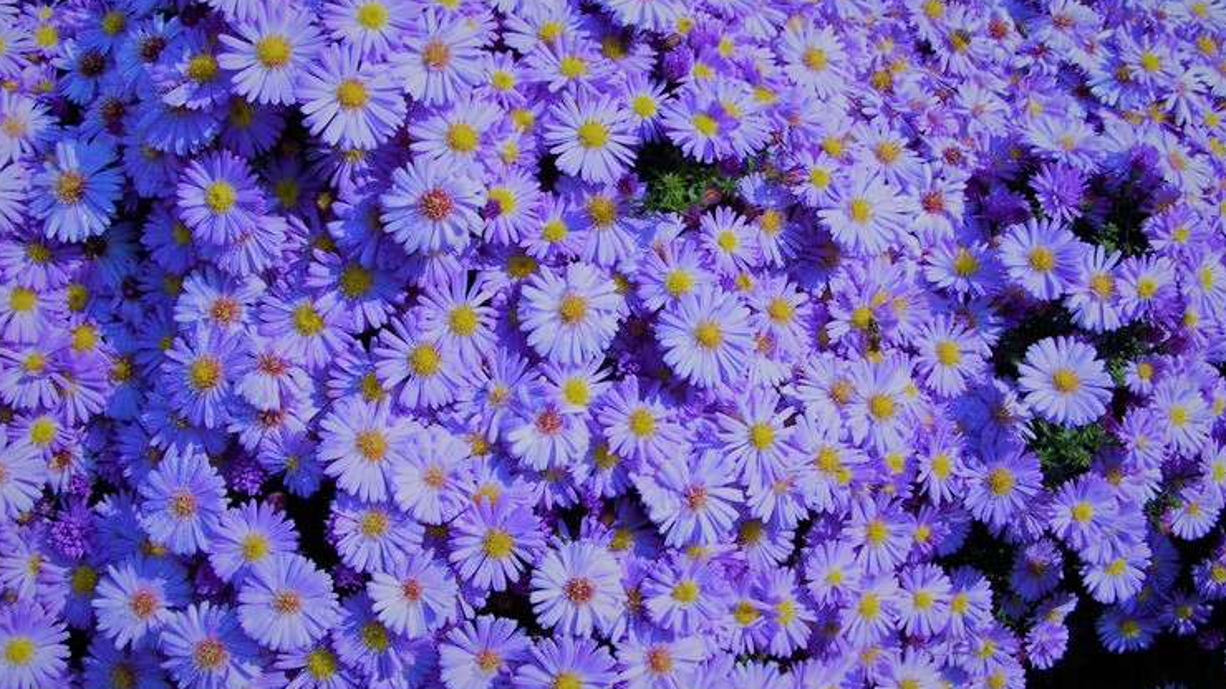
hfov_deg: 48.4
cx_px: 613
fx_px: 1365
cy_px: 325
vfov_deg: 28.3
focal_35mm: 42
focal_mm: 6.3
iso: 80
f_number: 5.6
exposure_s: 1/500
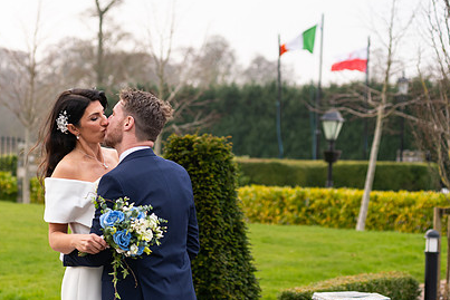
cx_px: 164
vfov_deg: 11.9
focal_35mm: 115
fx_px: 1438
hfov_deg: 17.8
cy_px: 191
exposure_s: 1/200
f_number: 3.5
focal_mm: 80
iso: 250
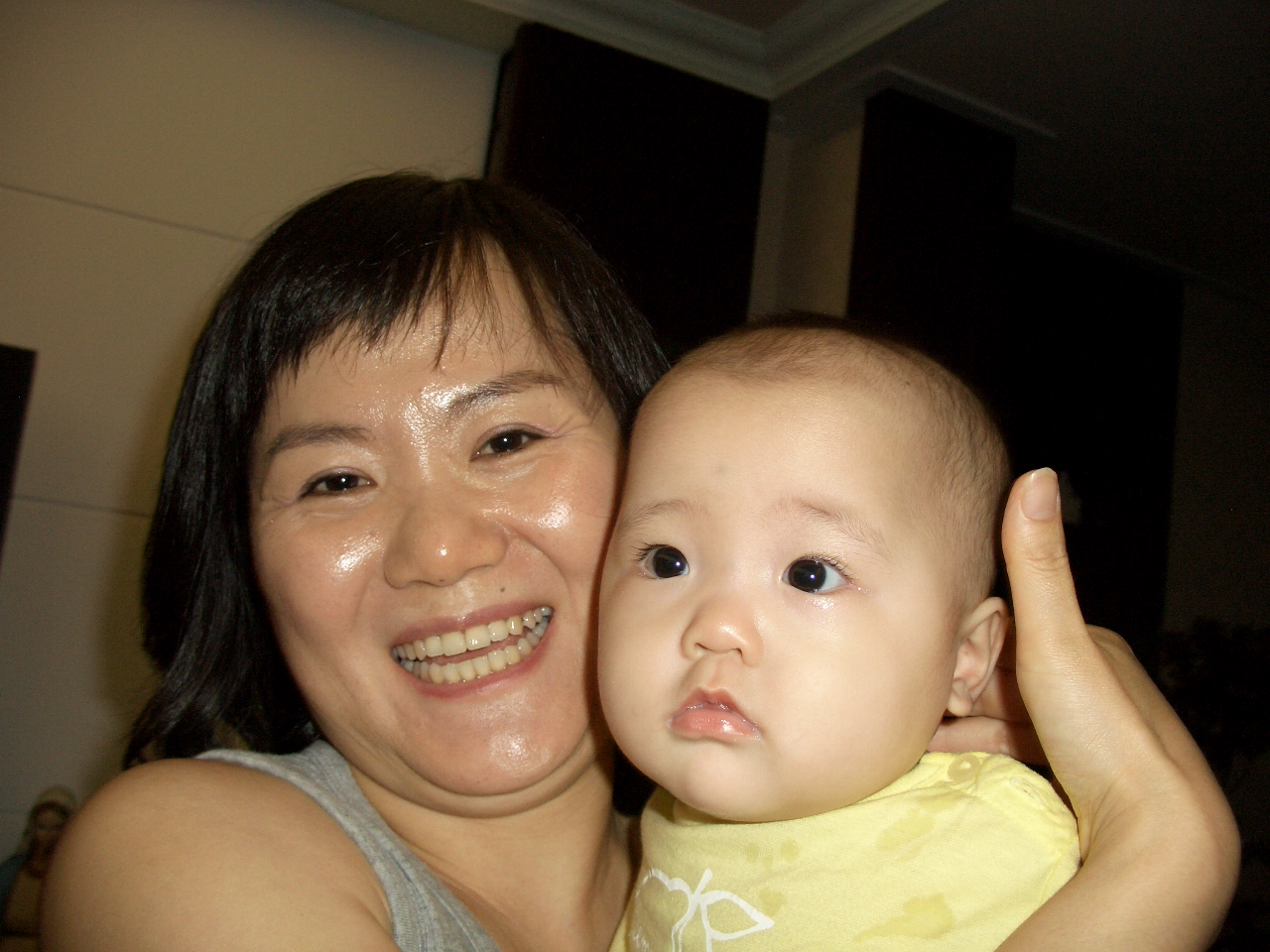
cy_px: 476
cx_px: 635
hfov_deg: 55.4
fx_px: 1211
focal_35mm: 33
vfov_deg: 42.9
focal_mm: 7.1
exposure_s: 1/60
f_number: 2.8
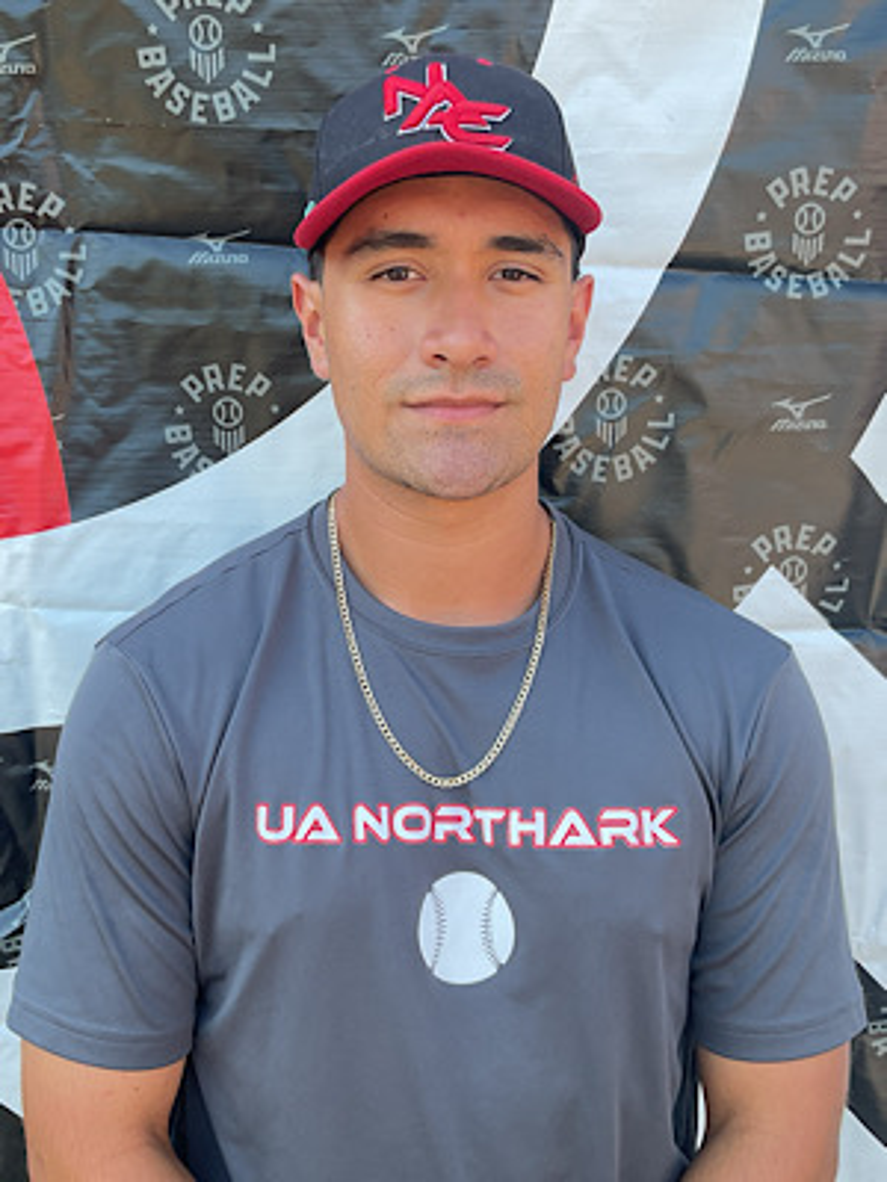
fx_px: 991
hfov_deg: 48.2
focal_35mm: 29
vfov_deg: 61.7
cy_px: 591
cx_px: 444
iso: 16
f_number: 1.8
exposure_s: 1/141
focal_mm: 3
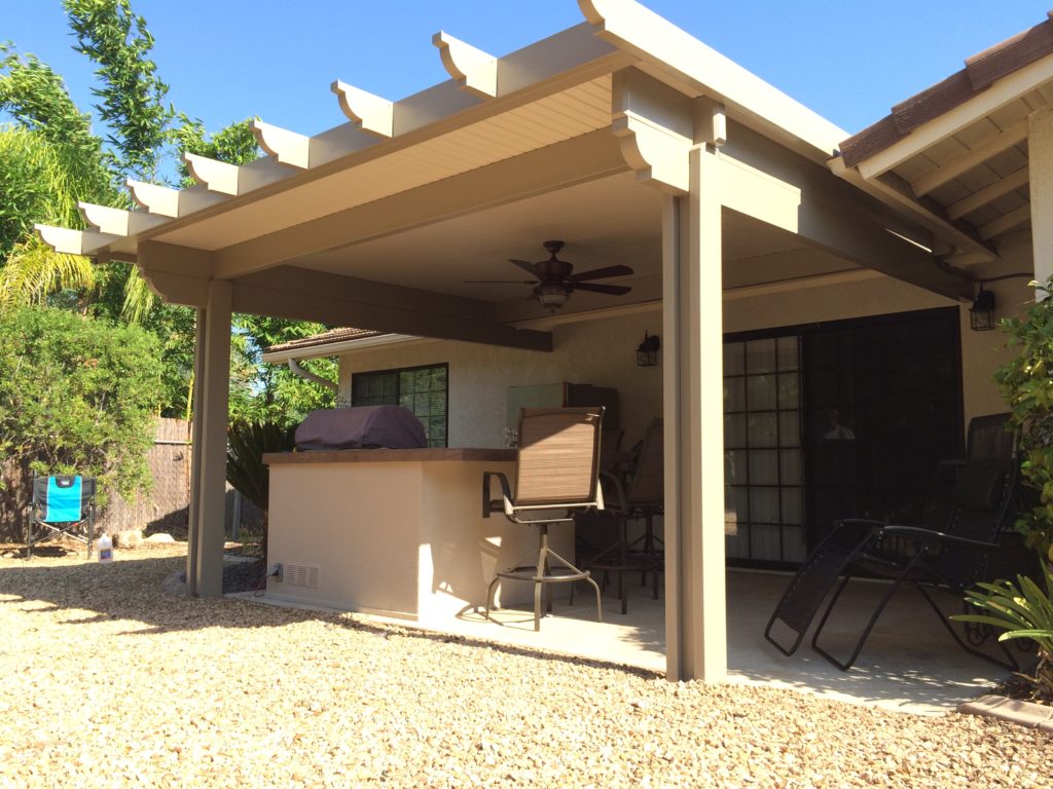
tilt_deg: +4.6
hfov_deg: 61.7
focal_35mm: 29
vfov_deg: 48.2
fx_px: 882
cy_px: 394
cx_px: 526
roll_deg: +1.1
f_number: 2.2
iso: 32
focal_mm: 4.15
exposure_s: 1/774
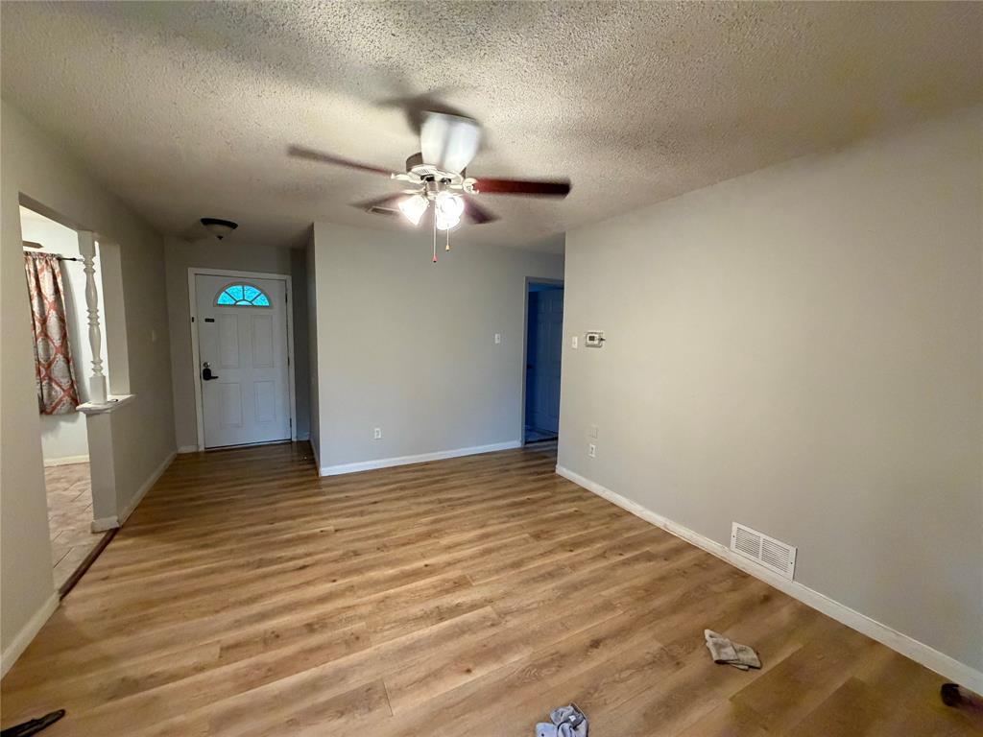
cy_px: 368
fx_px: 398
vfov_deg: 85.7
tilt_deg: -5.2
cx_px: 492
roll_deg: -0.4
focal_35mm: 14
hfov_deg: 102.1
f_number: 2.2
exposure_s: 1/60
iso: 640
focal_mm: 2.22
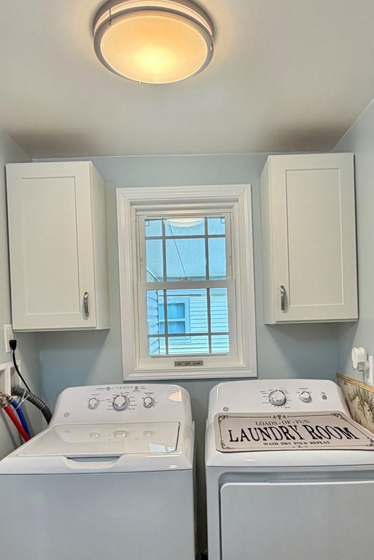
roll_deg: +1.6
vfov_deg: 65.1
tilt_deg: -1.4
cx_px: 201
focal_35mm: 28
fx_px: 436
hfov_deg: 46.4
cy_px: 326
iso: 125
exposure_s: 1/120
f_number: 2.2
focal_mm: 2.22
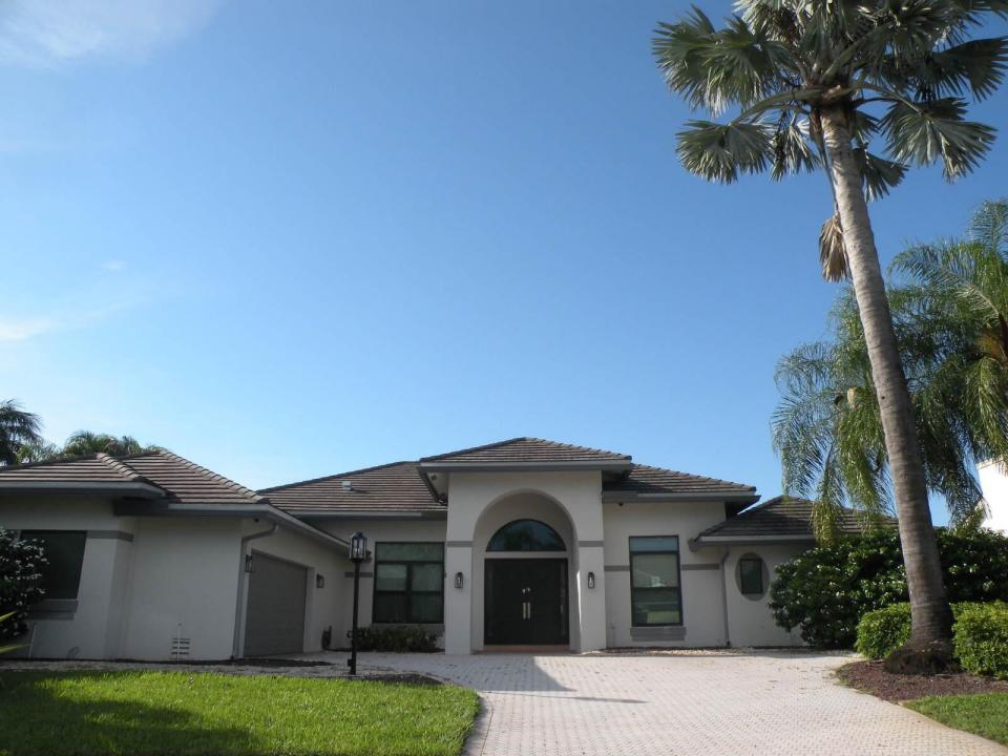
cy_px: 378
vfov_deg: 51.4
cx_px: 504
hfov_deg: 65.3
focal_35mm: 27
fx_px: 786
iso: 64
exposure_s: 1/238
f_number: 6.3
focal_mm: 4.7
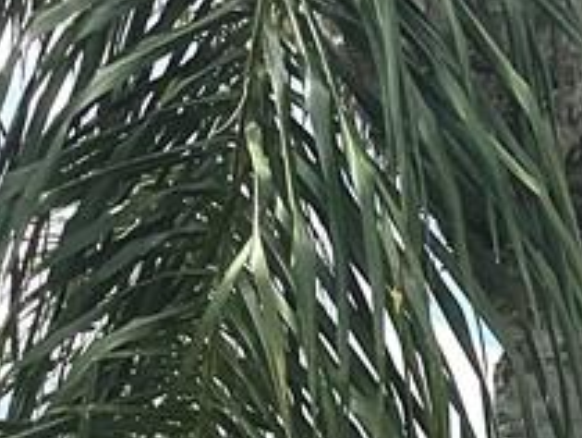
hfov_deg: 12.1
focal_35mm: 151
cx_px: 1000
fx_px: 2542
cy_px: 951
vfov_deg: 9.1
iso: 25
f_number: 2.4
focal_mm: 3.3
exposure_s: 1/1058
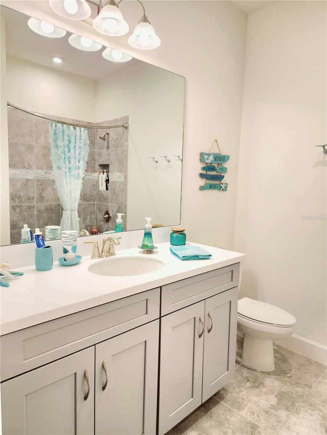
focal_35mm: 23
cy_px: 218
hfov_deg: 58.9
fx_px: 290
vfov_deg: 73.9
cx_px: 164
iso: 50
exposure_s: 1/120
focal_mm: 5.4
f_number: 1.8
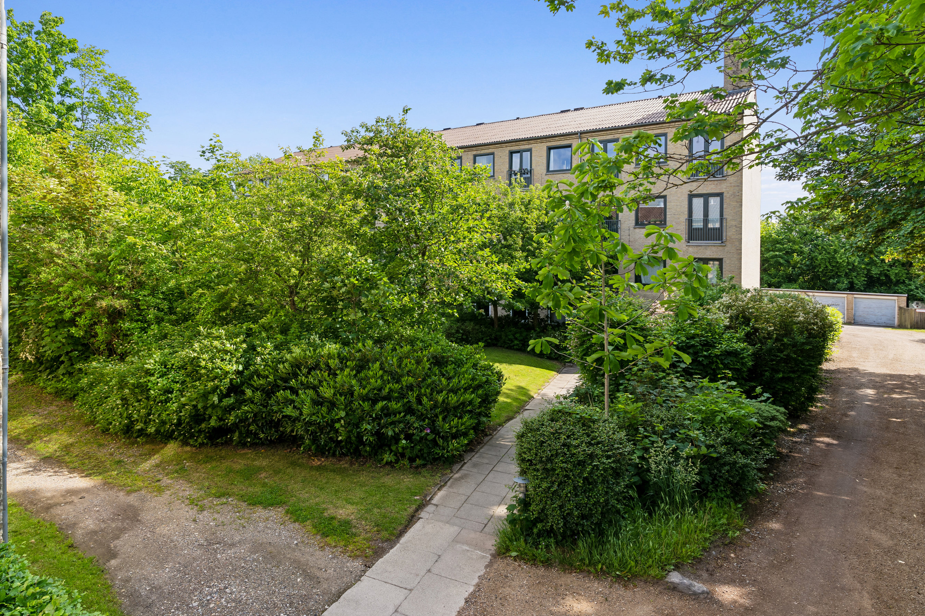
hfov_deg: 86.6
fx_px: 488
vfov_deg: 64.5
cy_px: 323
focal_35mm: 19
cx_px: 411
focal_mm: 17
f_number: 6.7
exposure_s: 1/125
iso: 100
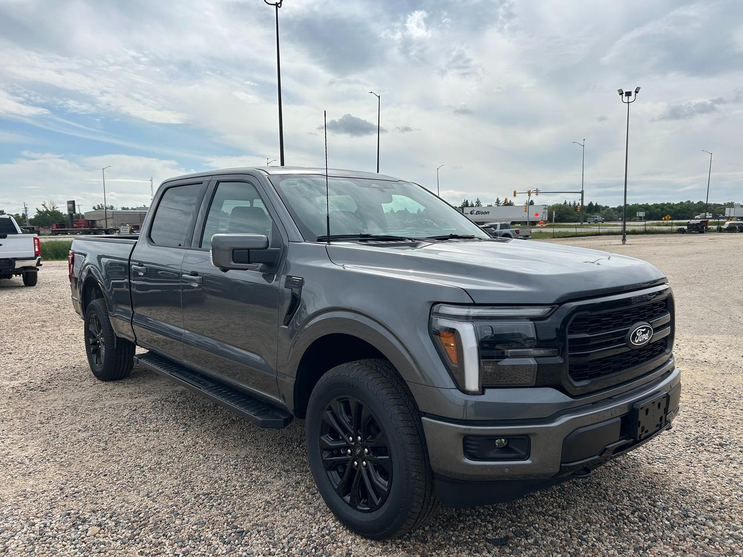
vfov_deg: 53.1
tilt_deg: -6.1
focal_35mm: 26
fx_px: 558
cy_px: 278
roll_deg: +1.7
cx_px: 372
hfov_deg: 67.3
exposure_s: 1/6993
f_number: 1.5
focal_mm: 5.7
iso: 50
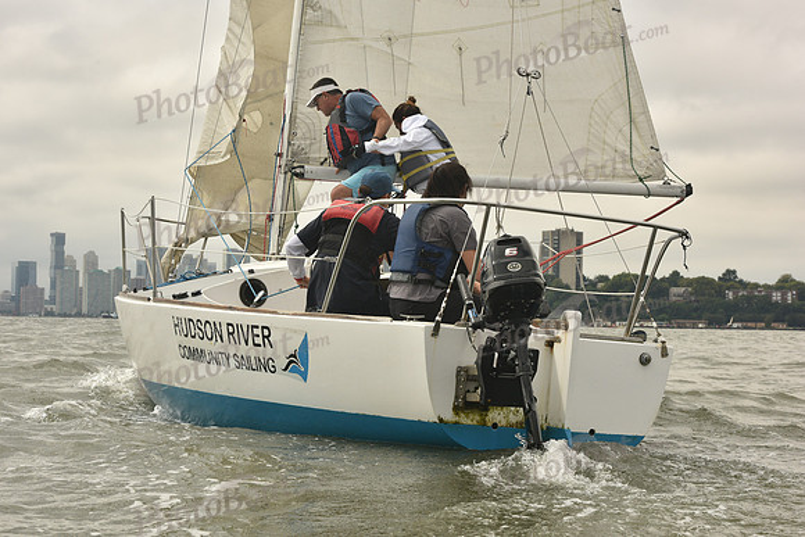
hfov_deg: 28.8
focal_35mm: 70
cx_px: 402
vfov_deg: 19.5
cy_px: 268
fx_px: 1566
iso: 400
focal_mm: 70
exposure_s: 1/800
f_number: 11
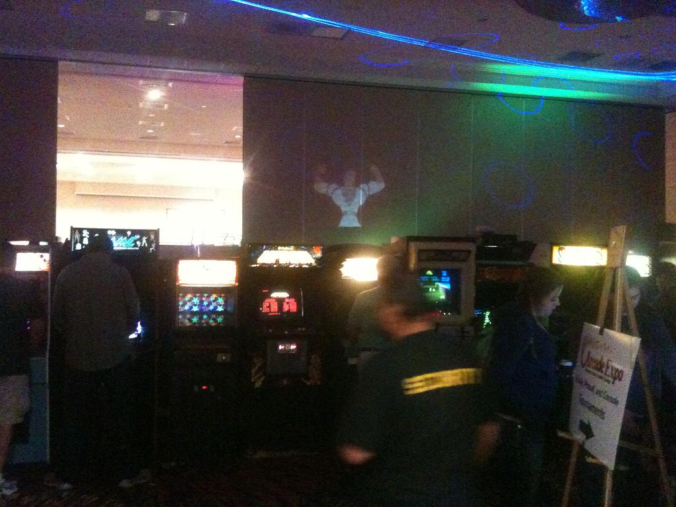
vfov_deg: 40.7
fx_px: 683
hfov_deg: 52.6
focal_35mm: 35
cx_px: 338
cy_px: 254
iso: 1000
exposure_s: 1/10
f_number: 2.8
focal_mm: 3.85
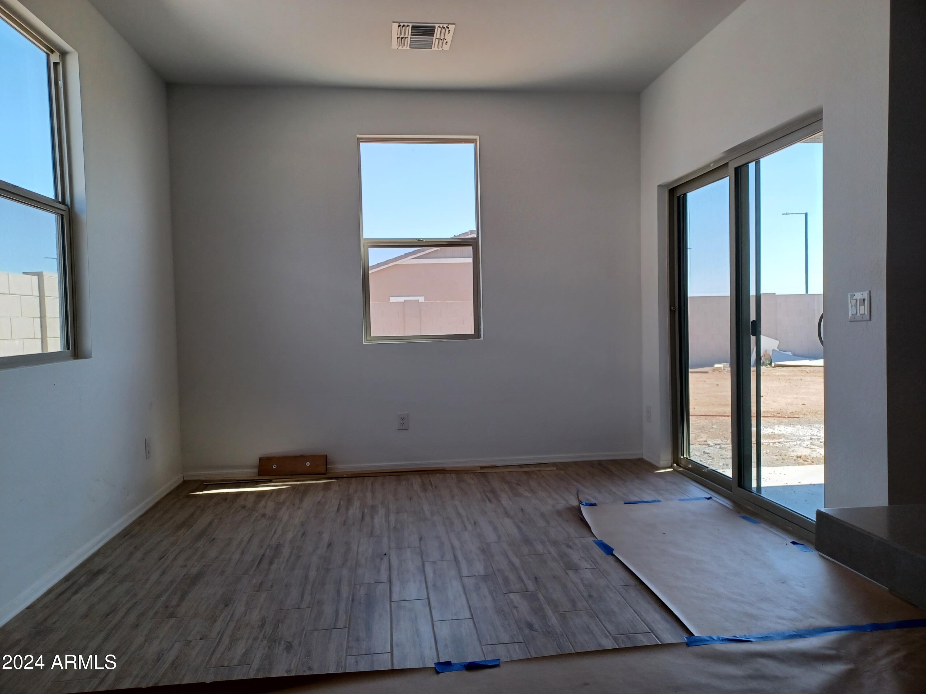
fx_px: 669
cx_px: 463
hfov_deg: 69.4
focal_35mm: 25
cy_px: 347
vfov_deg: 54.9
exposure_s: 1/60
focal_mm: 4.6
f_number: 1.8
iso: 40
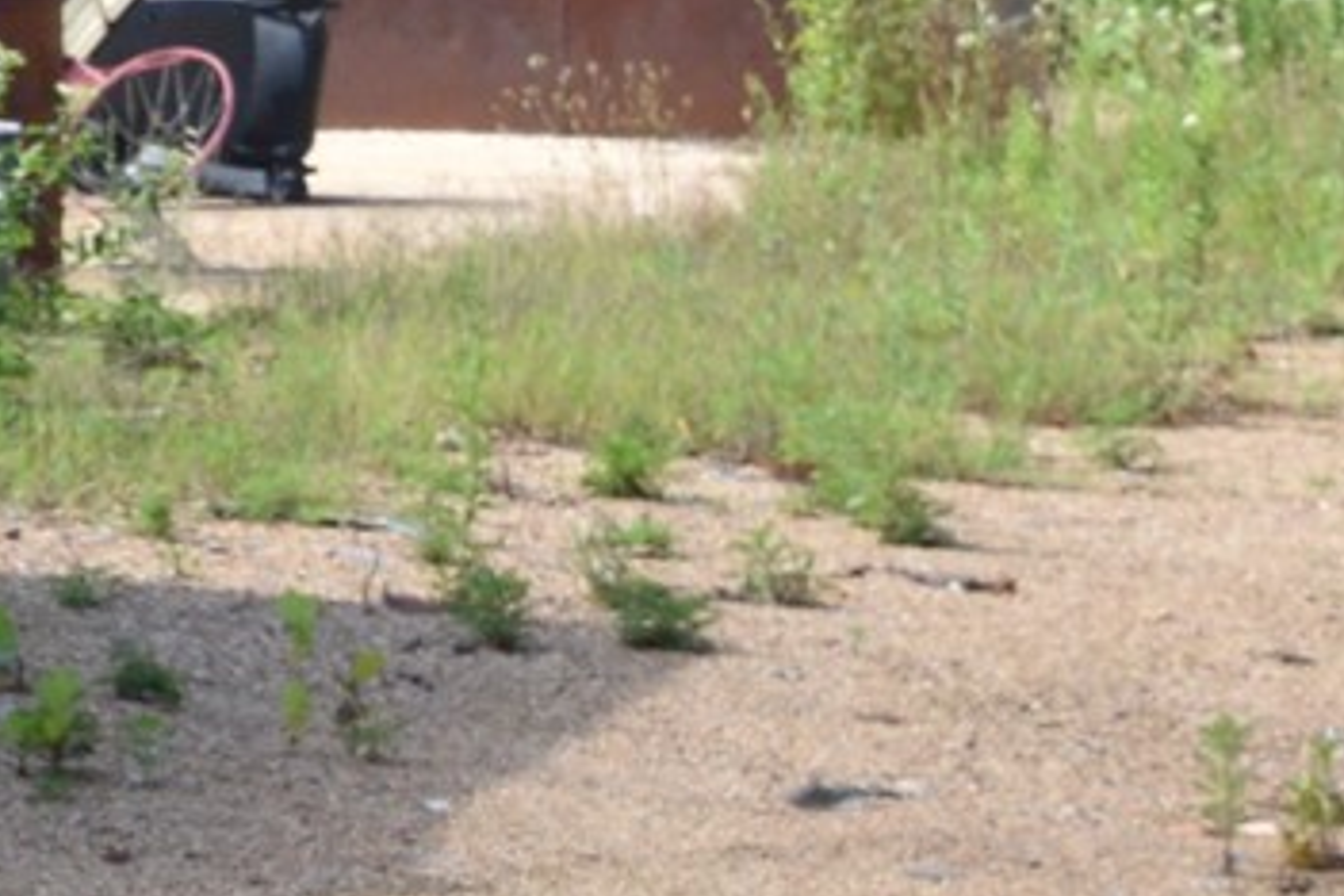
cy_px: -228
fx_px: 6495
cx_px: -1658
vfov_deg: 7.8
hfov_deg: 10.5
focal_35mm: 174
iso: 250
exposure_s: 1/250
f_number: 8
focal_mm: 20
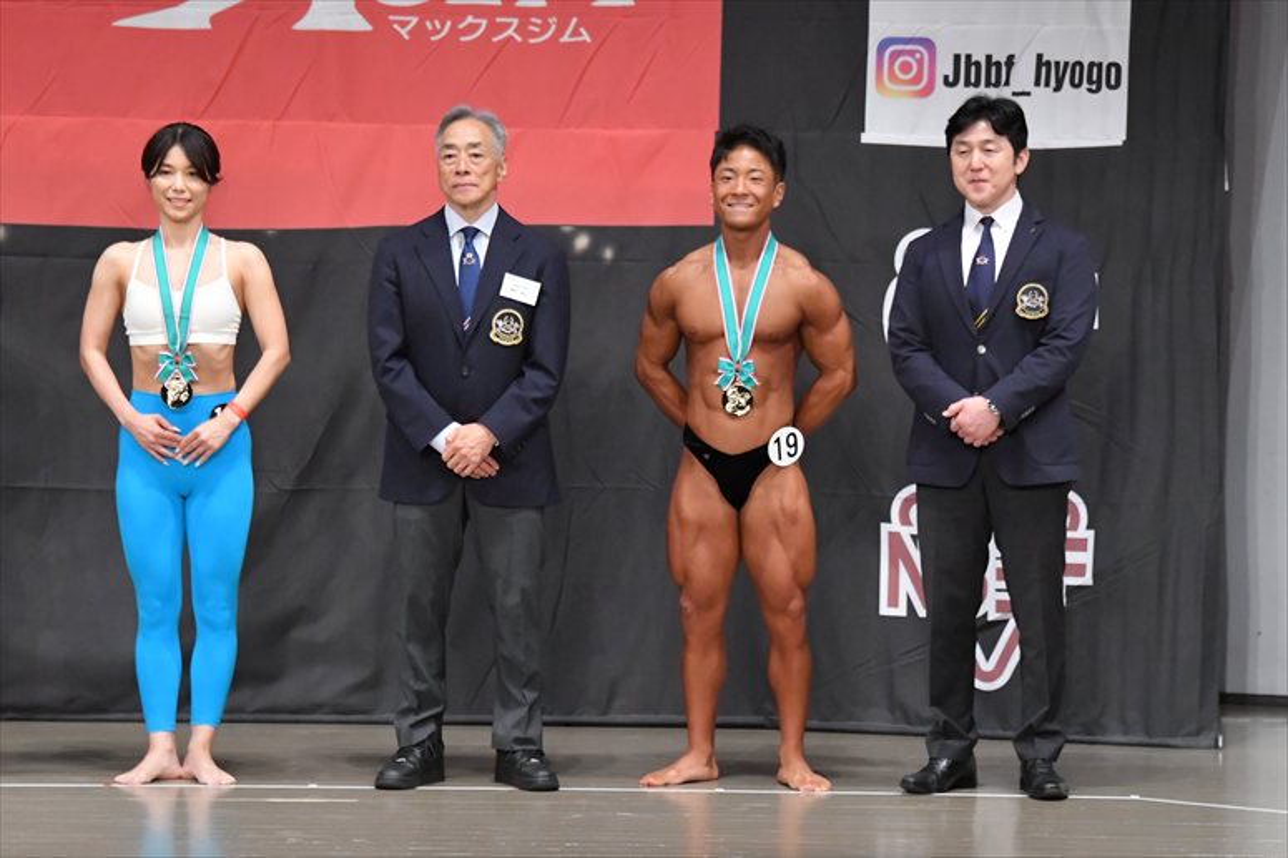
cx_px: 644
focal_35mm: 202
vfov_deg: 6.8
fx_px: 7224
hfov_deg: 10.2
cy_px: 429
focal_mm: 135
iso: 6400
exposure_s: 1/400
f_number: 5.6
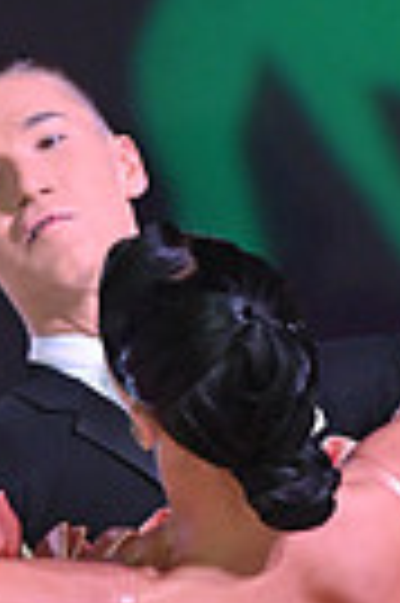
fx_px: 9791
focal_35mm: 586
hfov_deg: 2.3
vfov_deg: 3.5
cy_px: 1080
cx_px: 79
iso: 3200
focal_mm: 135
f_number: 5
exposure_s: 1/400
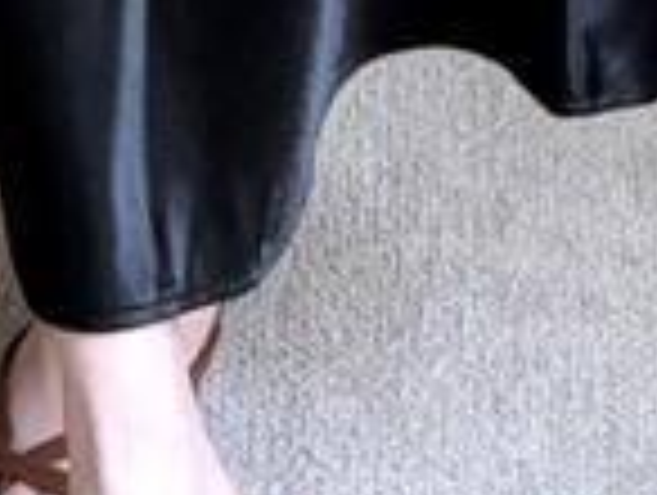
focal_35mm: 178
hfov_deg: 10.9
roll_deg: +1.2
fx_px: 3384
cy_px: -1512
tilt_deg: -6.8
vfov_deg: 6.6
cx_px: -158
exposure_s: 1/121
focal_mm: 5.96
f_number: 1.6
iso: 40
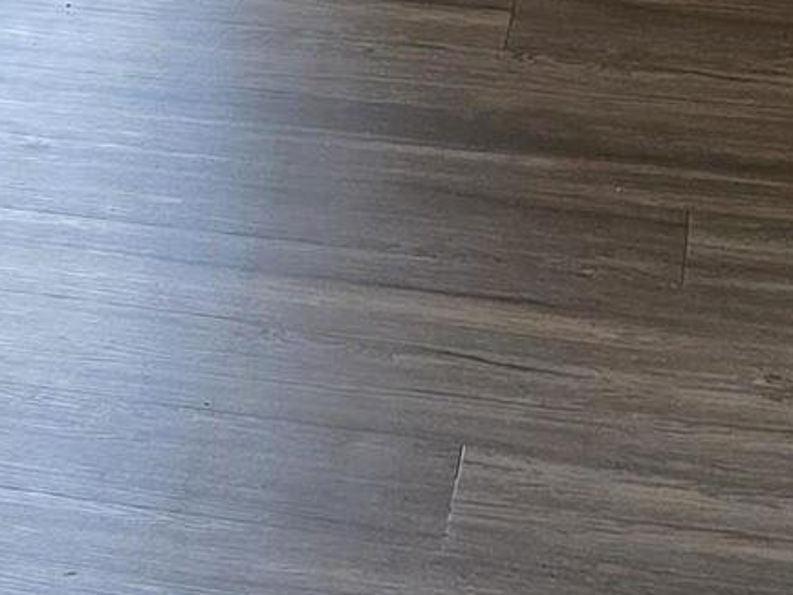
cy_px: -496
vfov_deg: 8.7
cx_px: -679
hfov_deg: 11.2
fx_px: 3735
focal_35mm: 163
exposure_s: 1/120
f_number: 1.7
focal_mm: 6.3
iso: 250
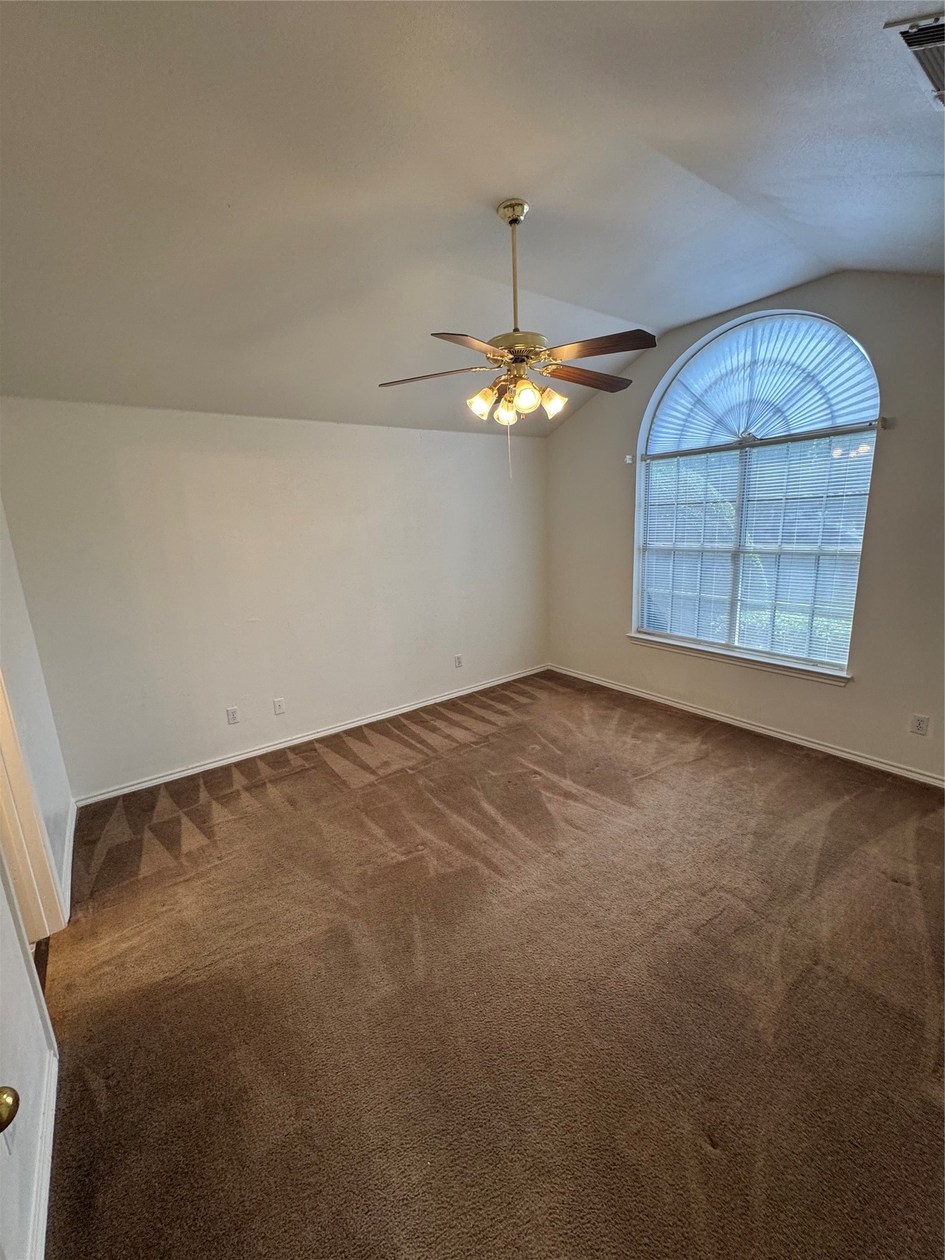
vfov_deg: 102.1
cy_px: 630
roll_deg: +3.1
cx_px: 472
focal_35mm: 14
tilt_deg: -13.1
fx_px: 510
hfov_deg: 85.7
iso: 200
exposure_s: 1/120
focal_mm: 2.22
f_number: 2.2
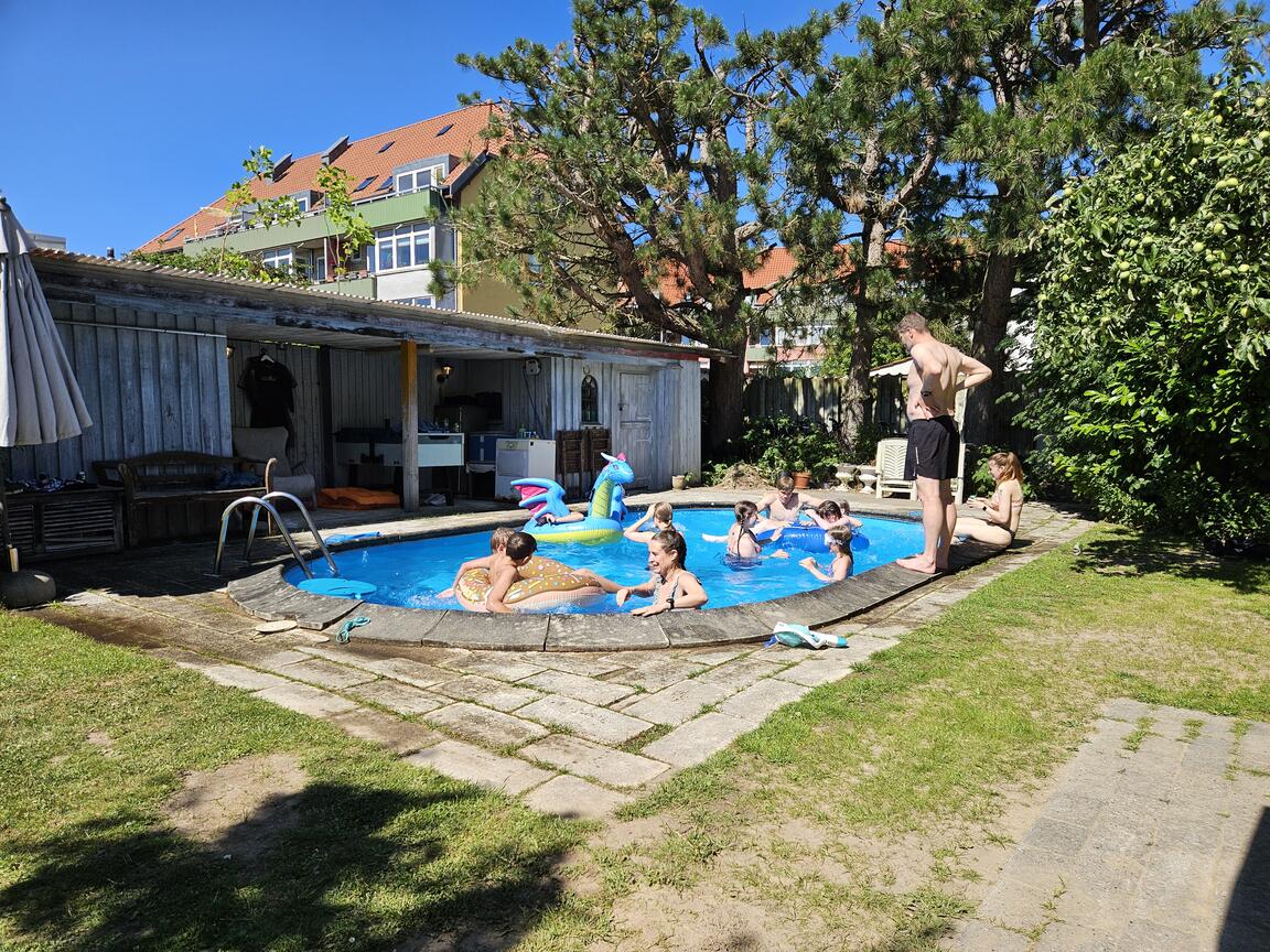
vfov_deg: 58.9
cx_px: 635
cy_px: 476
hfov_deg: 73.9
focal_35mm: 23
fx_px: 844
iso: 25
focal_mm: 5.4
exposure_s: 1/1567
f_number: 1.8
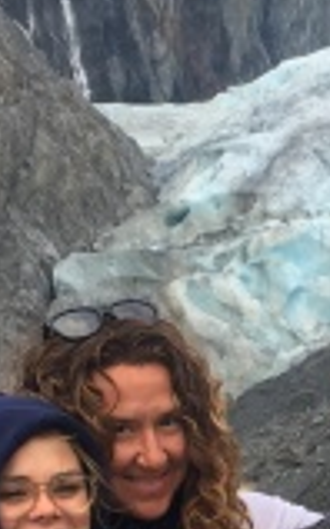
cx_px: 463
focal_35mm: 155
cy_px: 732
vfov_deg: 13.0
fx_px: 2236
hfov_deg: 8.3
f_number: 2.2
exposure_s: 1/275
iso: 25
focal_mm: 4.15
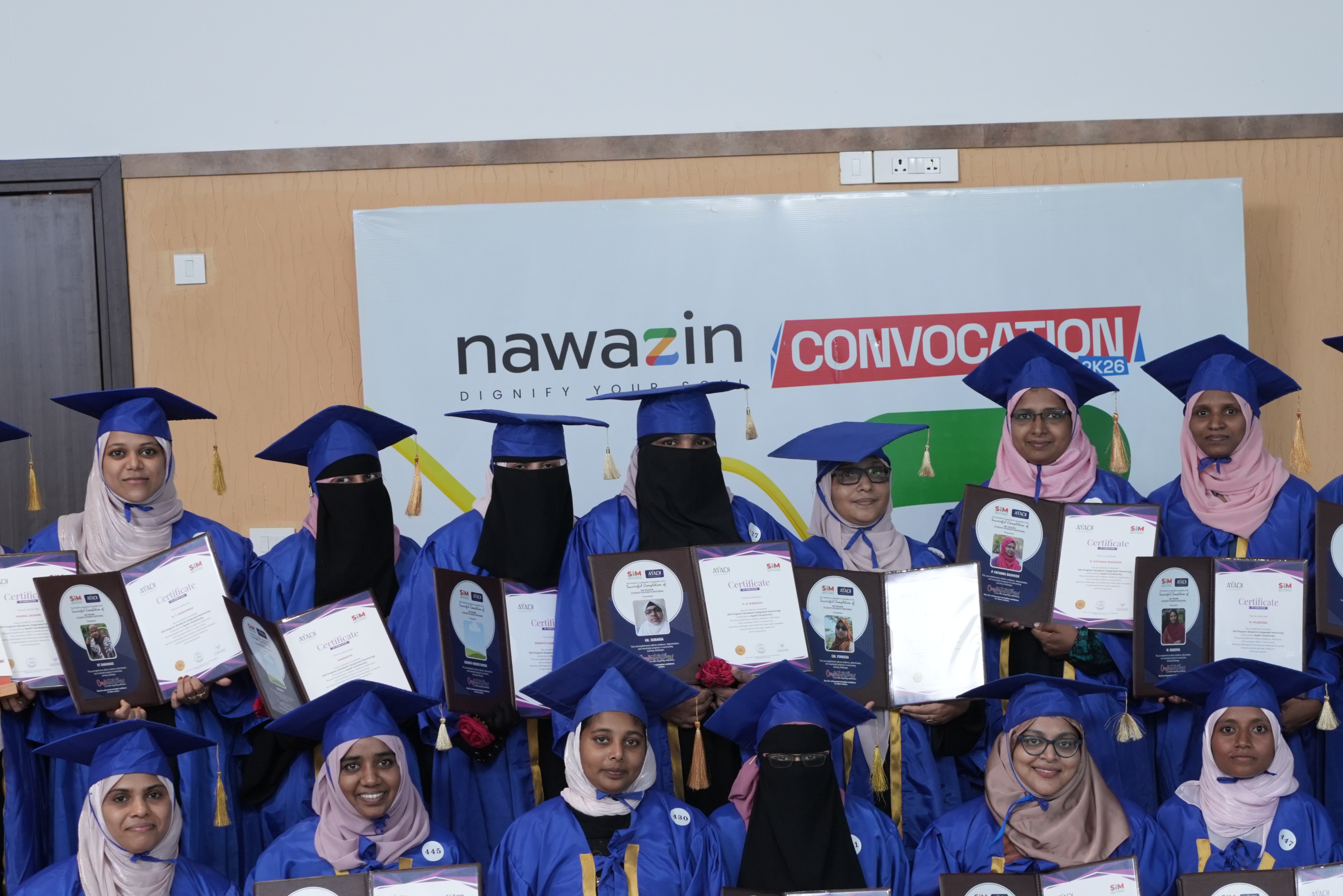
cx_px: 766
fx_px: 2462
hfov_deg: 30.5
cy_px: 599
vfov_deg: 20.5
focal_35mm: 66
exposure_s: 1/125
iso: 1000
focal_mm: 35
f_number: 4.5
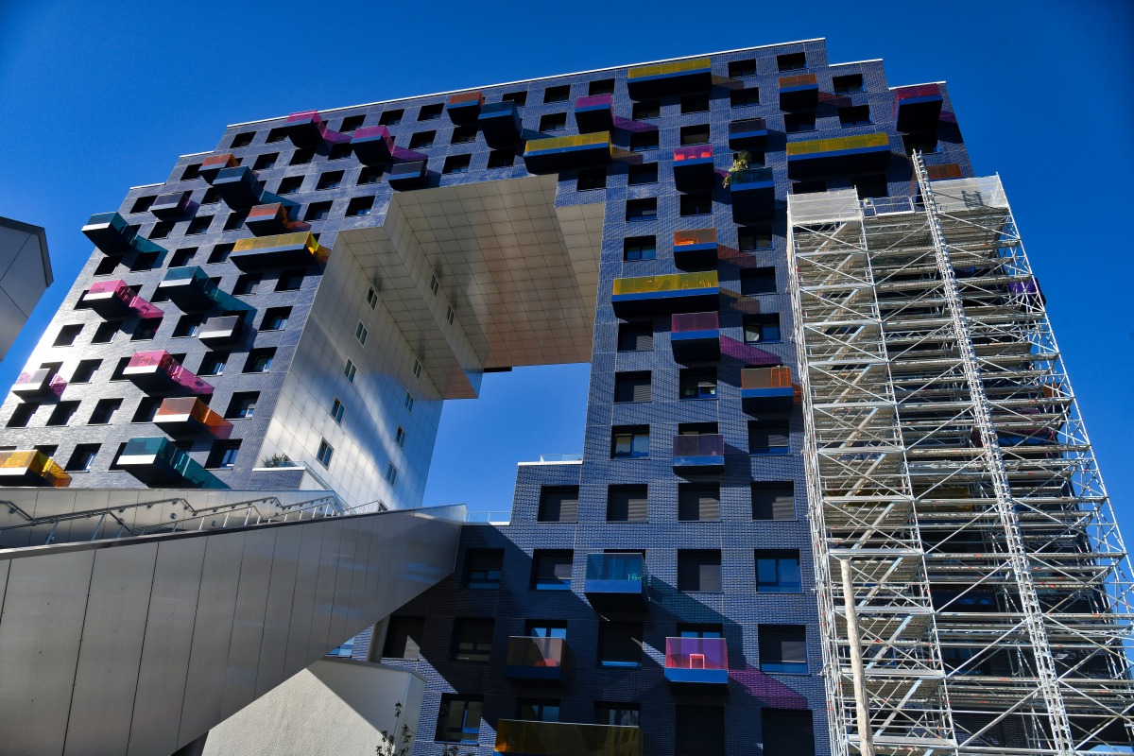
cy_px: 378
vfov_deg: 53.1
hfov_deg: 73.7
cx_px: 567
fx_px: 756
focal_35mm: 24
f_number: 8
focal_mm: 24
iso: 200
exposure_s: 1/500
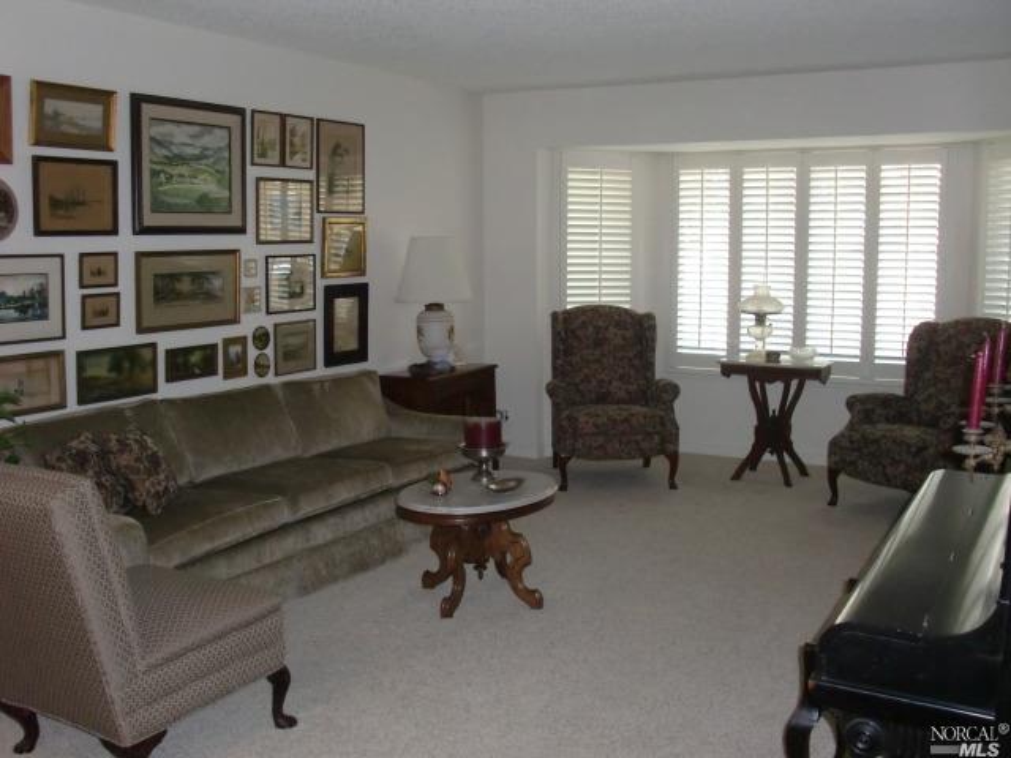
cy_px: 379
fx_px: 1051
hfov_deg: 51.4
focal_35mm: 36
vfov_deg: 39.7
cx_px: 506
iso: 400
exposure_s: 1/60
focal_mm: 6.3
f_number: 2.8
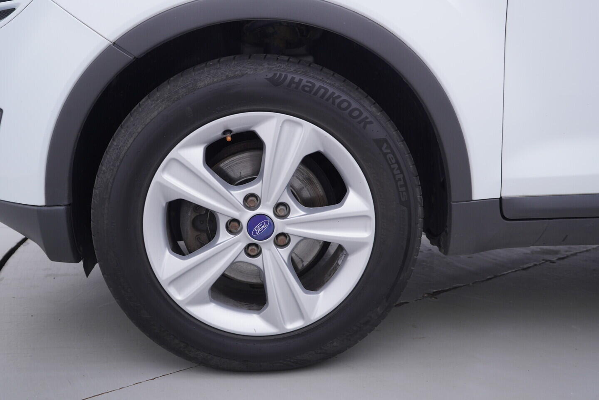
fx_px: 599
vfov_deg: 36.9
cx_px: 300
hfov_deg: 53.1
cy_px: 200
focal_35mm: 36
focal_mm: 24
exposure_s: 1/60
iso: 125
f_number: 4
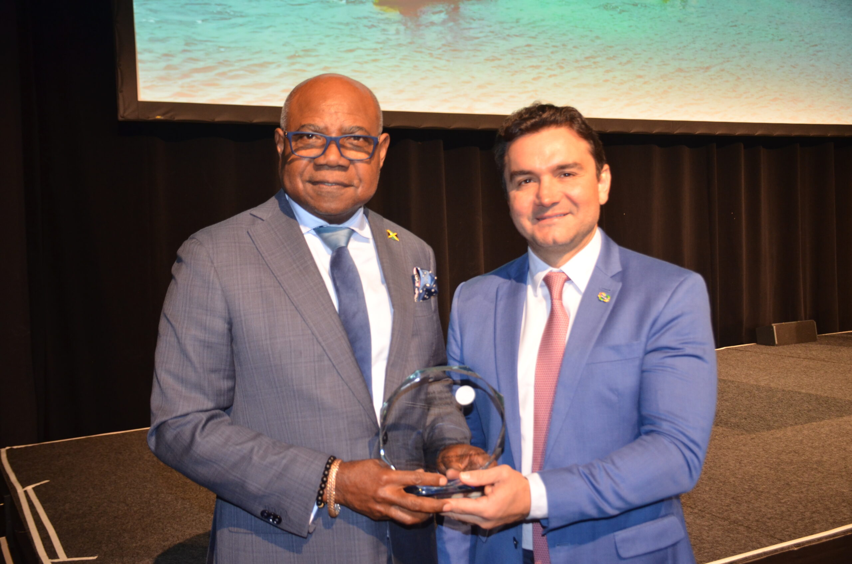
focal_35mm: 39
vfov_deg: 34.1
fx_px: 921
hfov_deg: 49.6
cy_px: 282
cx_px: 426
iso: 800
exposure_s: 1/60
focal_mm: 26
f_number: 3.8
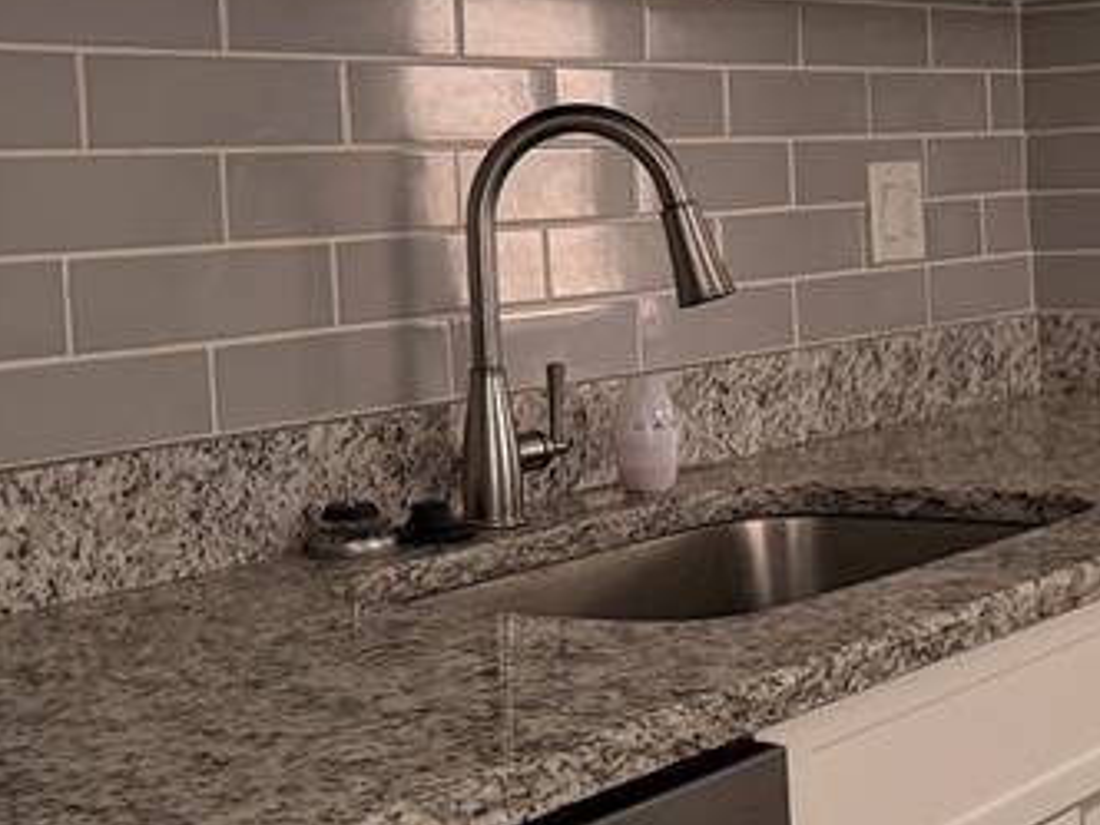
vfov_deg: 19.9
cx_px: 573
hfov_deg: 26.3
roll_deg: +3.1
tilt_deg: -2.9
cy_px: 378
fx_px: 2352
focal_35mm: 74
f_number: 1.78
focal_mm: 6.76
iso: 500
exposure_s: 1/60
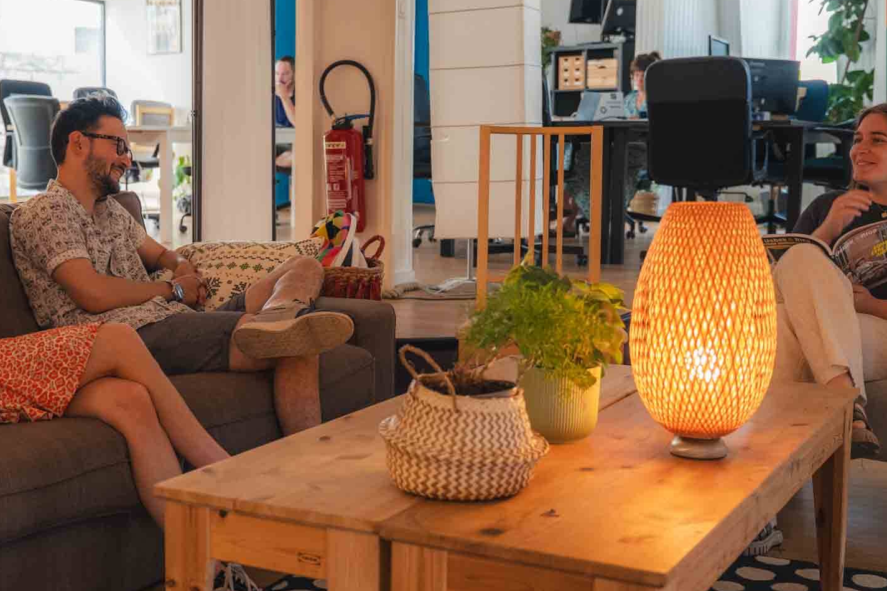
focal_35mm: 54
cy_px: 307
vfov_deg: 25.1
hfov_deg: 36.5
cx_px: 303
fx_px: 1331
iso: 1250
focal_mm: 35
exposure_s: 1/125
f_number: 3.5
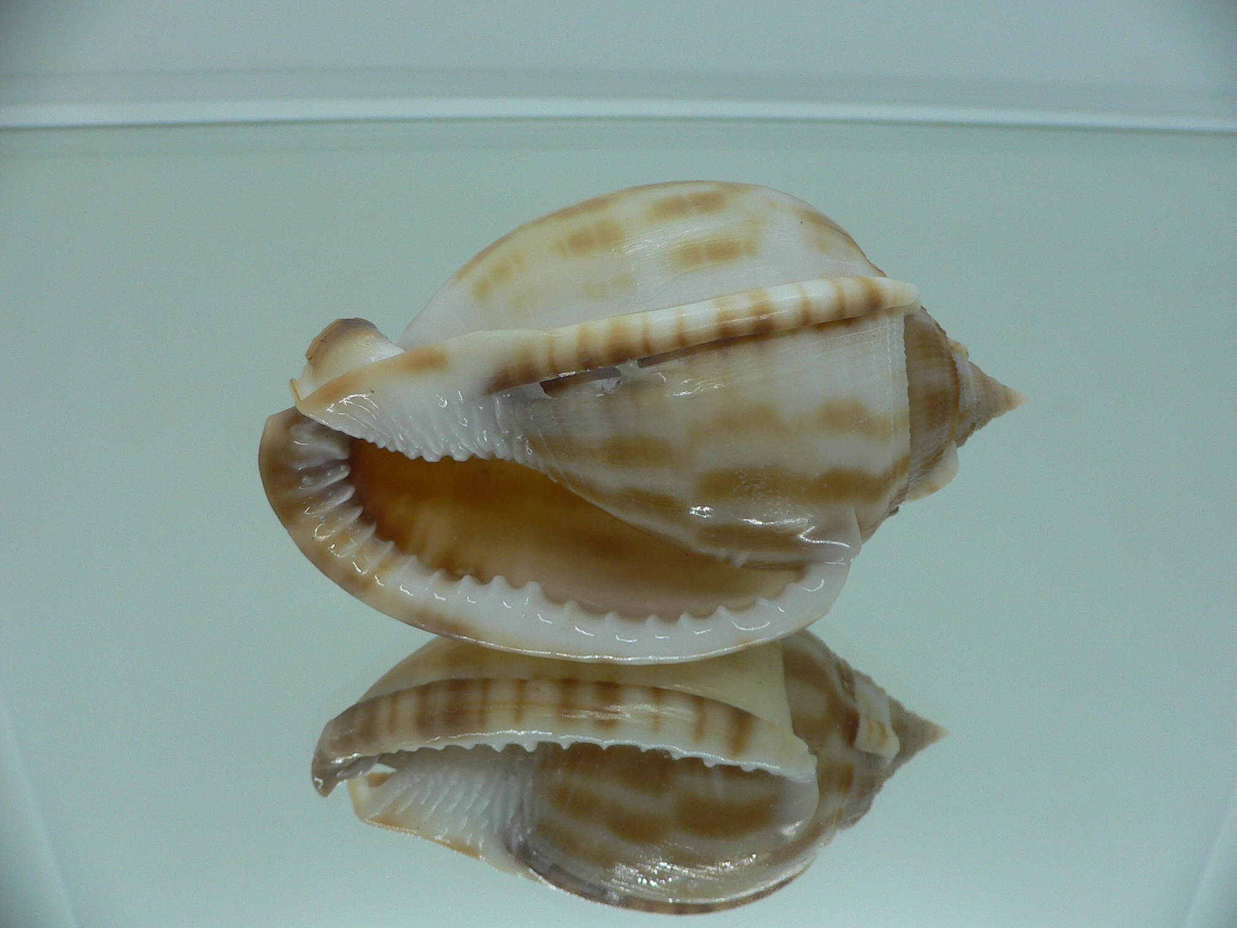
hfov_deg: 52.6
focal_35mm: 35
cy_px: 464
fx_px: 1251
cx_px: 618
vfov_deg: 40.7
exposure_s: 1/60
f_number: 2.8
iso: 80
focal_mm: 4.6
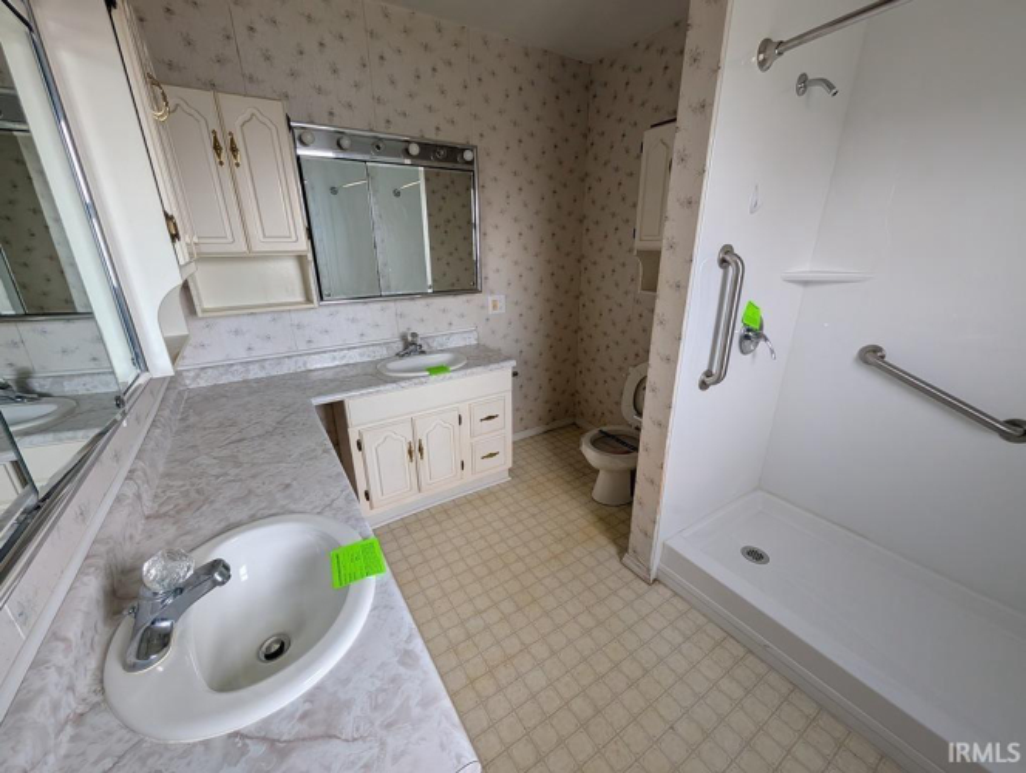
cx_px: 513
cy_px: 386
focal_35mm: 12
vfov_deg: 94.6
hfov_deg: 110.5
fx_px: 356
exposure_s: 1/156
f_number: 1.7
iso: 77
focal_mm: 2.02
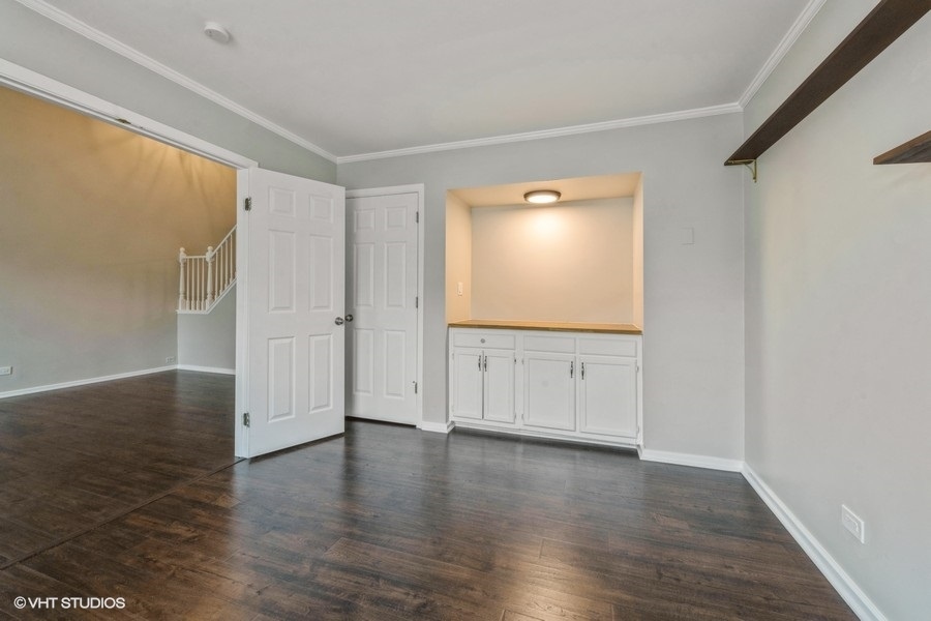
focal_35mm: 14
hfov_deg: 104.3
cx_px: 466
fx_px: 362
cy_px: 310
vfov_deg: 81.2
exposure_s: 1/8
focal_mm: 14
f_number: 9.5
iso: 200
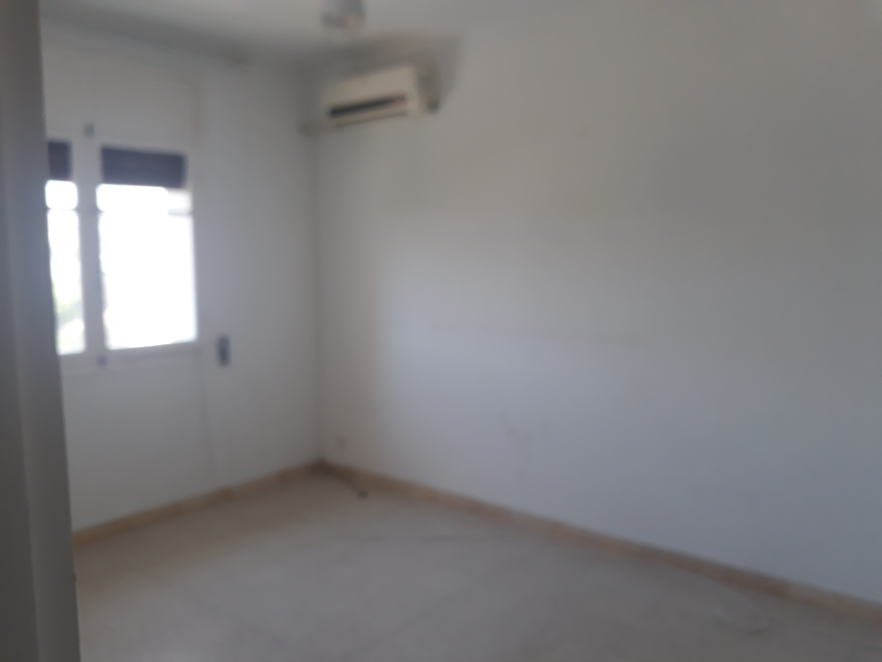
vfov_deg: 51.4
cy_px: 331
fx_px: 688
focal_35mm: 27
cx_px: 441
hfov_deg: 65.3
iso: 50
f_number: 1.9
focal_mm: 3.6
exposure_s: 1/100
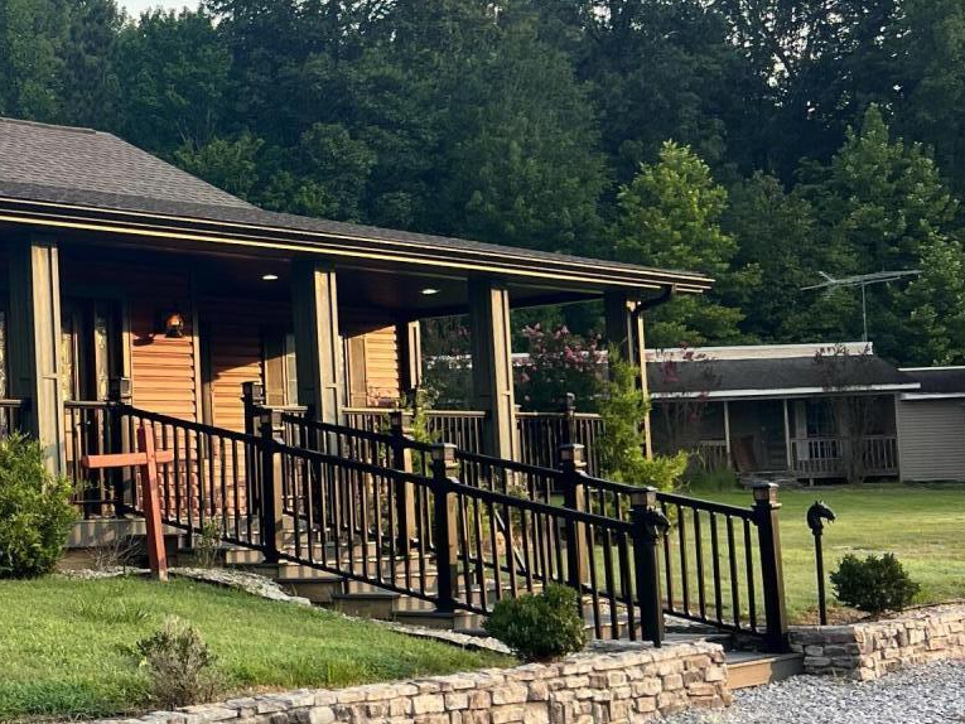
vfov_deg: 21.6
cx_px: -156
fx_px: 1896
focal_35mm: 68
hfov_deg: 25.9
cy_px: 400
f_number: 1.5
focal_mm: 5.7
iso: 50
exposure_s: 1/597
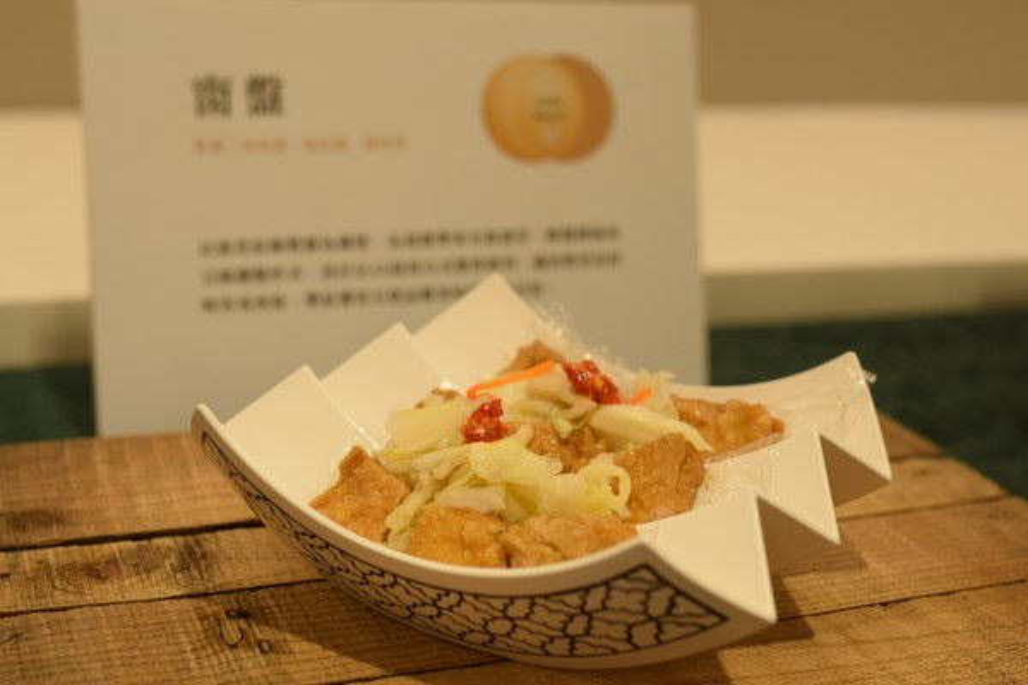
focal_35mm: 52
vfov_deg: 25.8
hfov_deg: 37.9
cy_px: 342
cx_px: 514
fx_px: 1499
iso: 200
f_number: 3.5
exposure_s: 1/50
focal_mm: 35
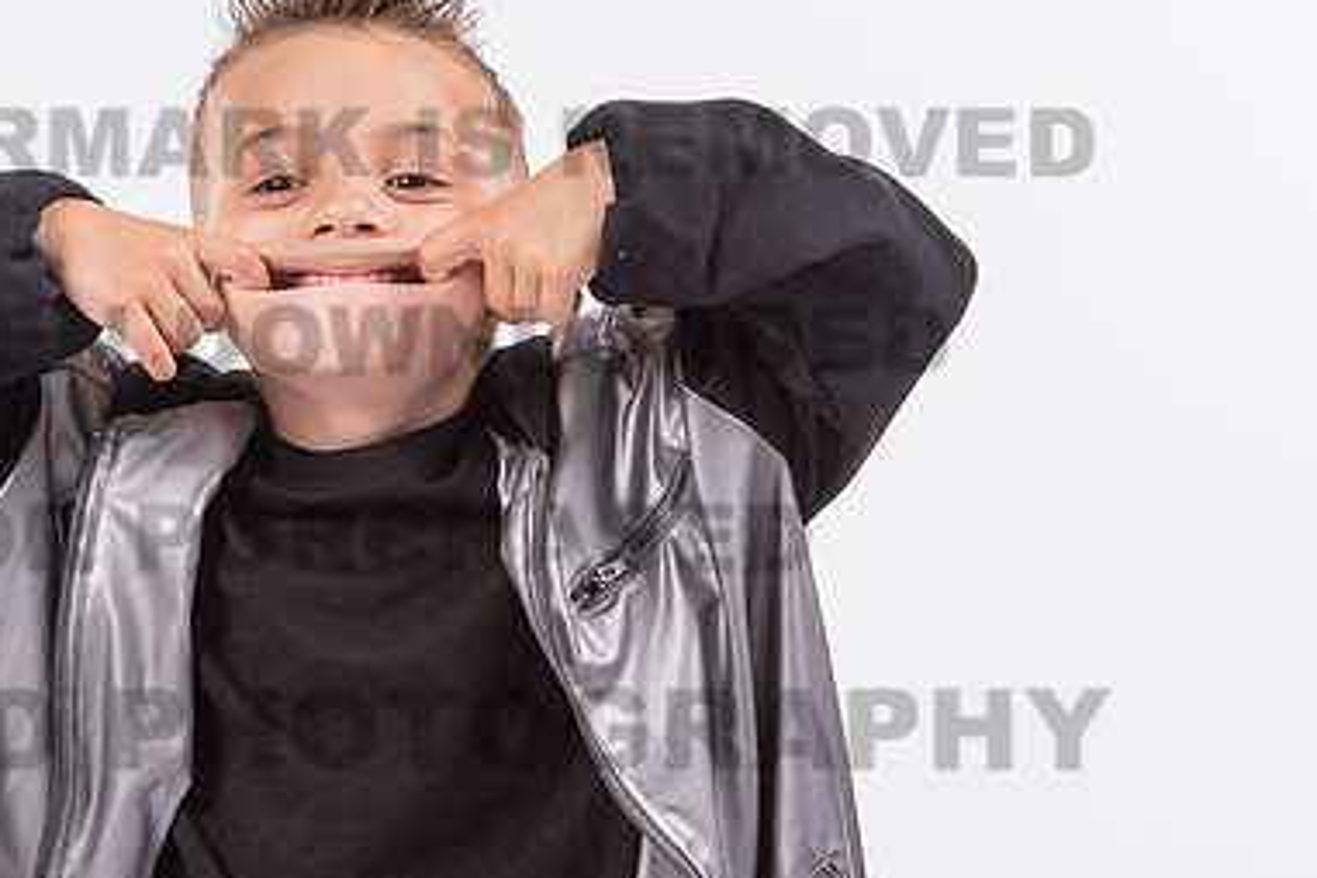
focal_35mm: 342
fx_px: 12511
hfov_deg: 6.0
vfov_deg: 4.0
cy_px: 351
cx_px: 591
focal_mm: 185
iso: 250
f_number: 11
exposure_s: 1/160
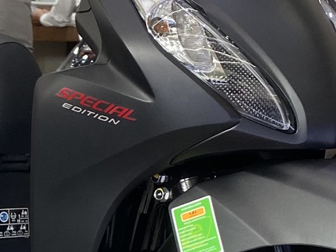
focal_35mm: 123
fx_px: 1194
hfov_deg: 15.1
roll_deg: -1.5
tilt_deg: -11.7
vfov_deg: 11.8
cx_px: -129
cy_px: 289
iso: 64
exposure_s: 1/100
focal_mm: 4.25
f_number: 1.8
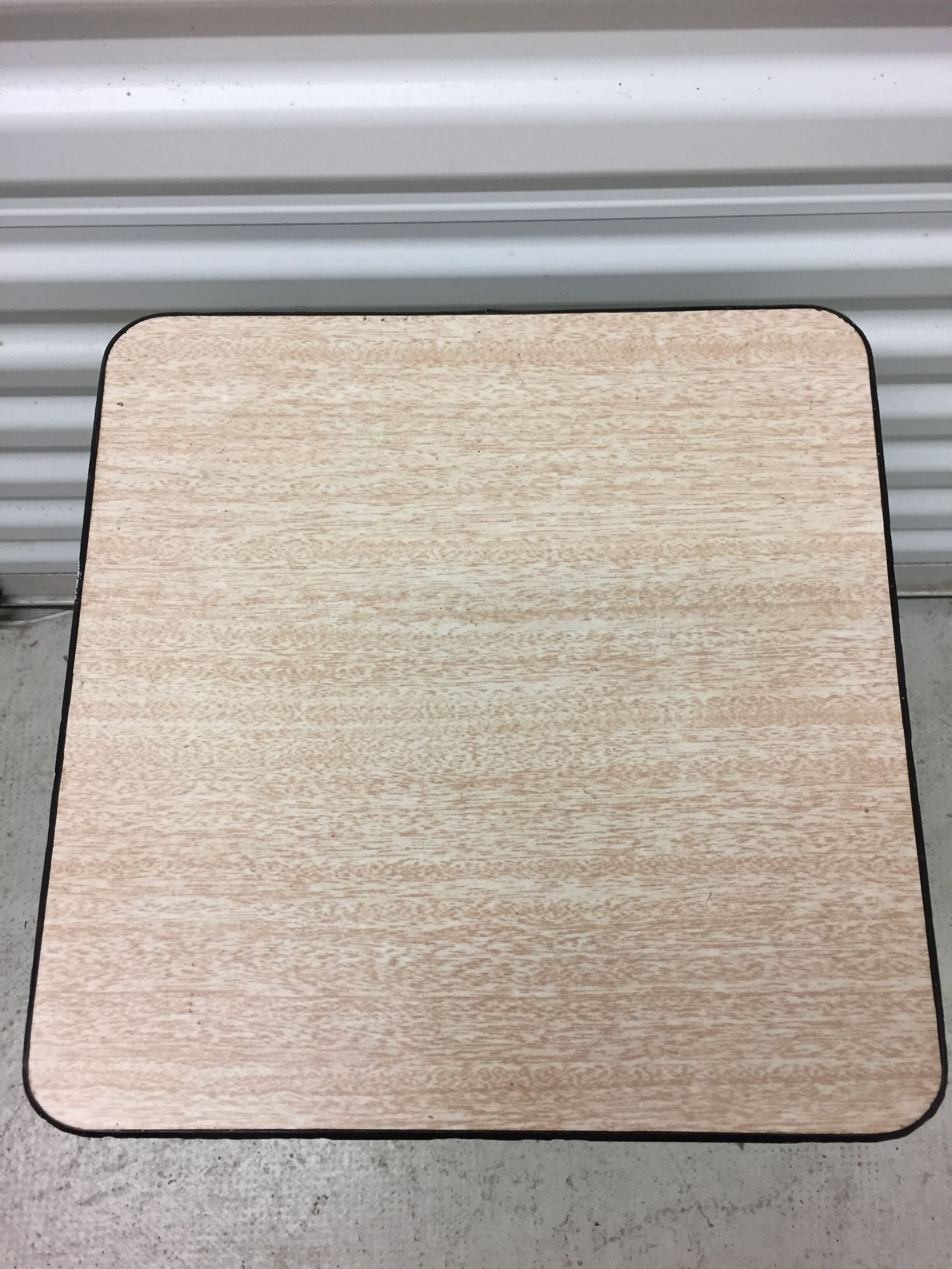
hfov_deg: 48.2
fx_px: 1063
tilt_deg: -72.3
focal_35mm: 29
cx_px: 476
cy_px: 634
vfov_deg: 61.7
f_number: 2.2
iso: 64
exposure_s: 1/33
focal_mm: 4.15
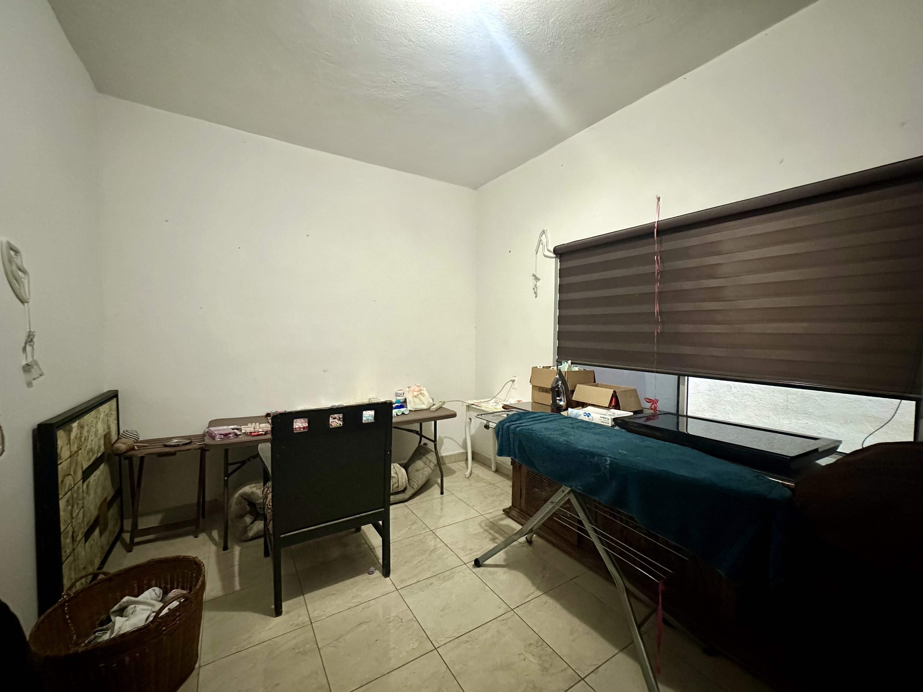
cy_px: 346
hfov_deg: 102.1
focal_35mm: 14
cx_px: 462
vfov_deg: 85.7
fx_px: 373
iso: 800
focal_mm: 2.22
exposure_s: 1/60
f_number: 2.2
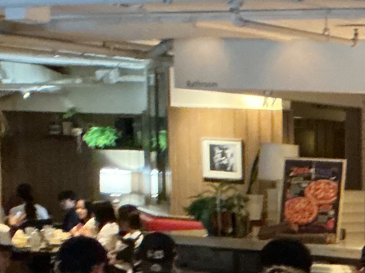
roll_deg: -1.9
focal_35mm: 118
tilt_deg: -9.1
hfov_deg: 14.7
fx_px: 1244
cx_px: 647
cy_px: 366
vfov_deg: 12.1
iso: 500
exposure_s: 1/30
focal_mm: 3
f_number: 1.8
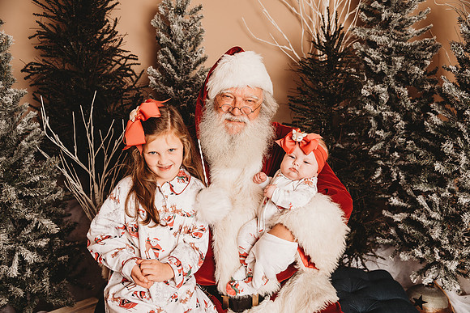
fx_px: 444
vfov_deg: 38.9
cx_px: 235
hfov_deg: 55.8
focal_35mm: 34
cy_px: 156
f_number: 4
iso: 100
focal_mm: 34
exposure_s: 1/160
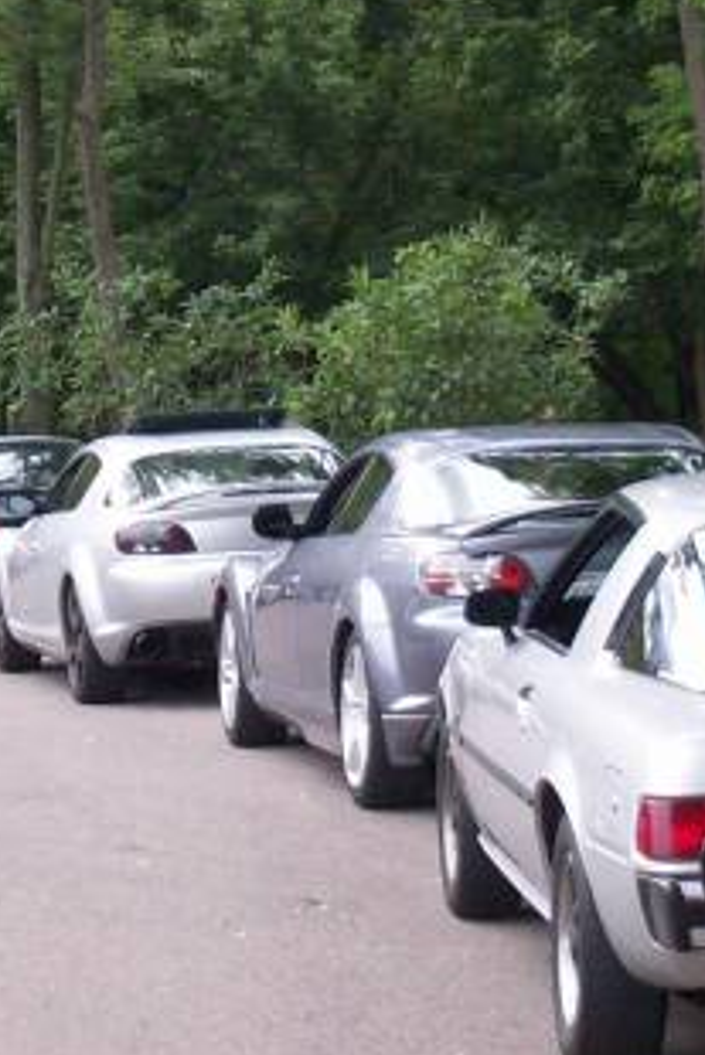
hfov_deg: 10.8
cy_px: 551
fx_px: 3726
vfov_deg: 16.1
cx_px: 300
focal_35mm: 127
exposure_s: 1/230
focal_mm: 6.2
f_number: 2.8
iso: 80
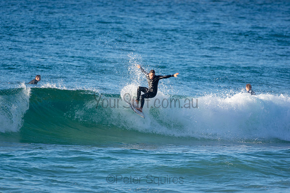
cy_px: 96
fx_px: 6043
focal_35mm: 750
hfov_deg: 2.7
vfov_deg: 1.8
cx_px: 145
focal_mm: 500
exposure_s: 1/640
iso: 200
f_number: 5.6
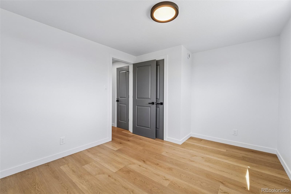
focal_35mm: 15
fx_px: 121
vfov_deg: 77.3
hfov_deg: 100.4
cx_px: 146
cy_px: 97
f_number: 9
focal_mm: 15
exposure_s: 1/30
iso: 320
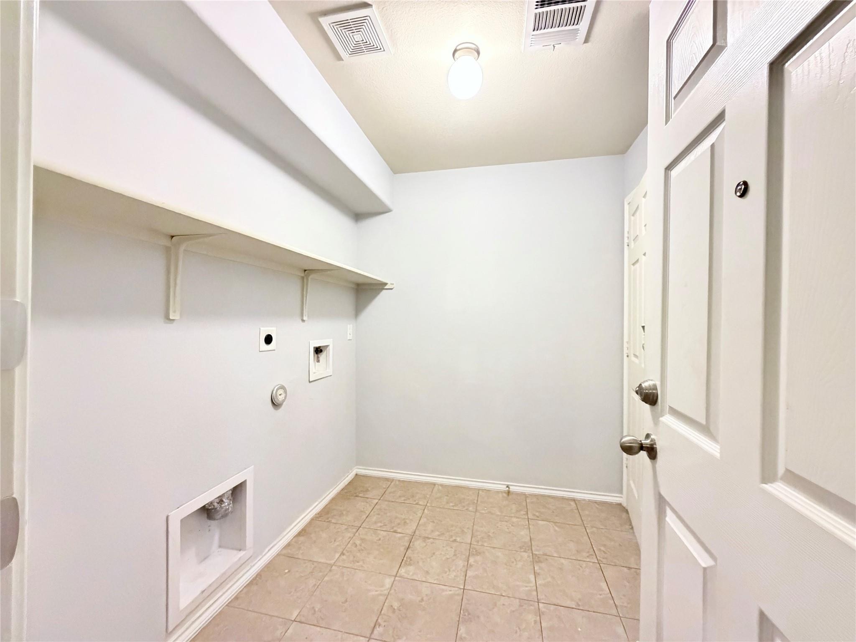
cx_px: 428
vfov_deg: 85.7
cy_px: 321
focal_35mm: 14
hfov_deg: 102.1
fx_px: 346
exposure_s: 1/60
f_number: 2.2
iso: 1000
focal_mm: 2.22
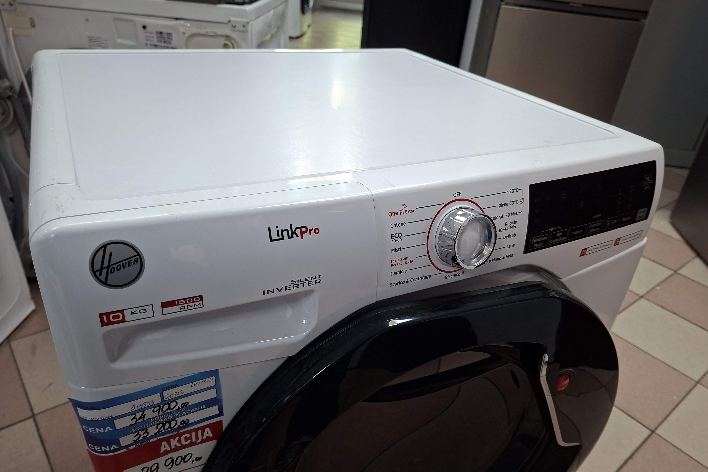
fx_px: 472
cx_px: 354
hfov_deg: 73.7
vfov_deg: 53.1
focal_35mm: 24
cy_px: 245
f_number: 1.8
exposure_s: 1/100
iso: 320
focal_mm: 5.54
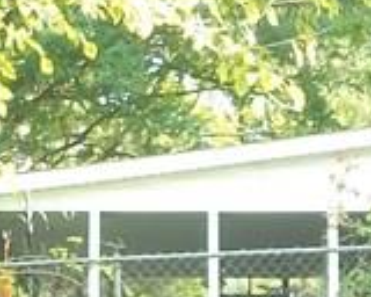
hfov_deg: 9.7
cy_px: 155
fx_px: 2196
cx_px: 197
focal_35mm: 200
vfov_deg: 7.7
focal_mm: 5.7
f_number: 2.9
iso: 80
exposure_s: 1/50
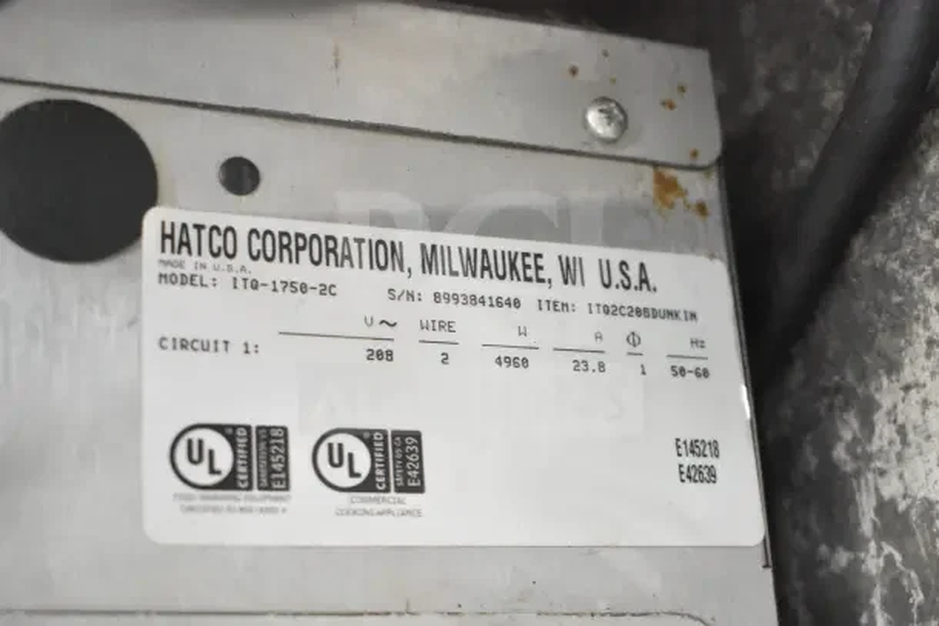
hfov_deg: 35.0
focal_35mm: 57
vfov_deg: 23.8
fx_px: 1487
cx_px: 470
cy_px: 313
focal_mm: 38
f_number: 4.8
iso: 8000
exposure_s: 1/60
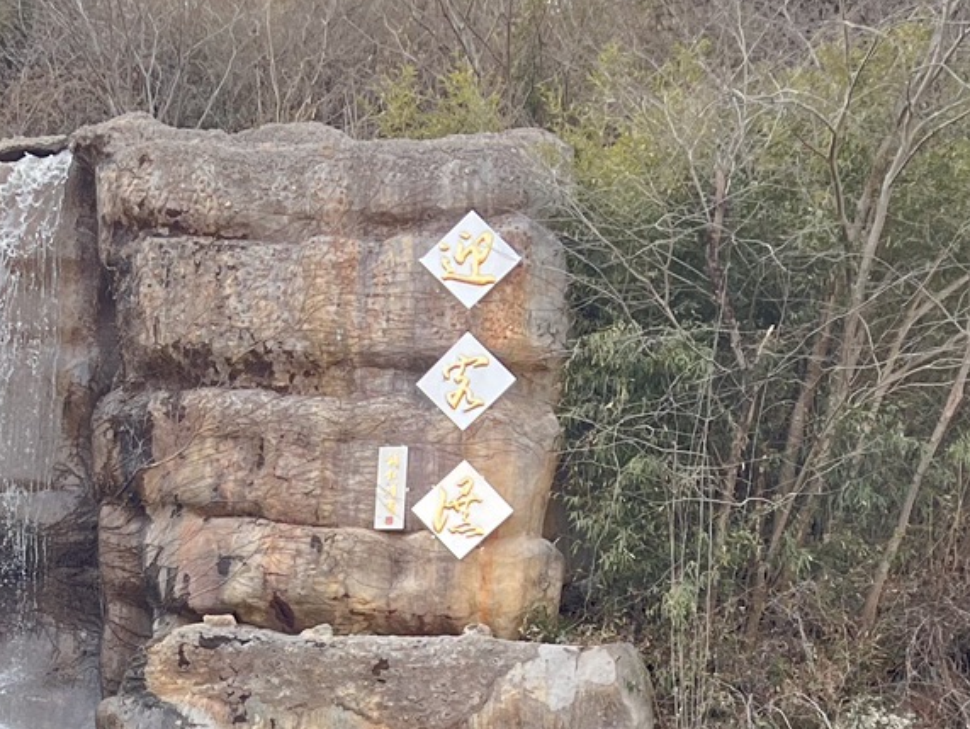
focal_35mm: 91
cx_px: 165
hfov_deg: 21.2
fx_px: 2552
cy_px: 834
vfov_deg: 15.7
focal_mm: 5.7
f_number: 1.5
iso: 50
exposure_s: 1/171
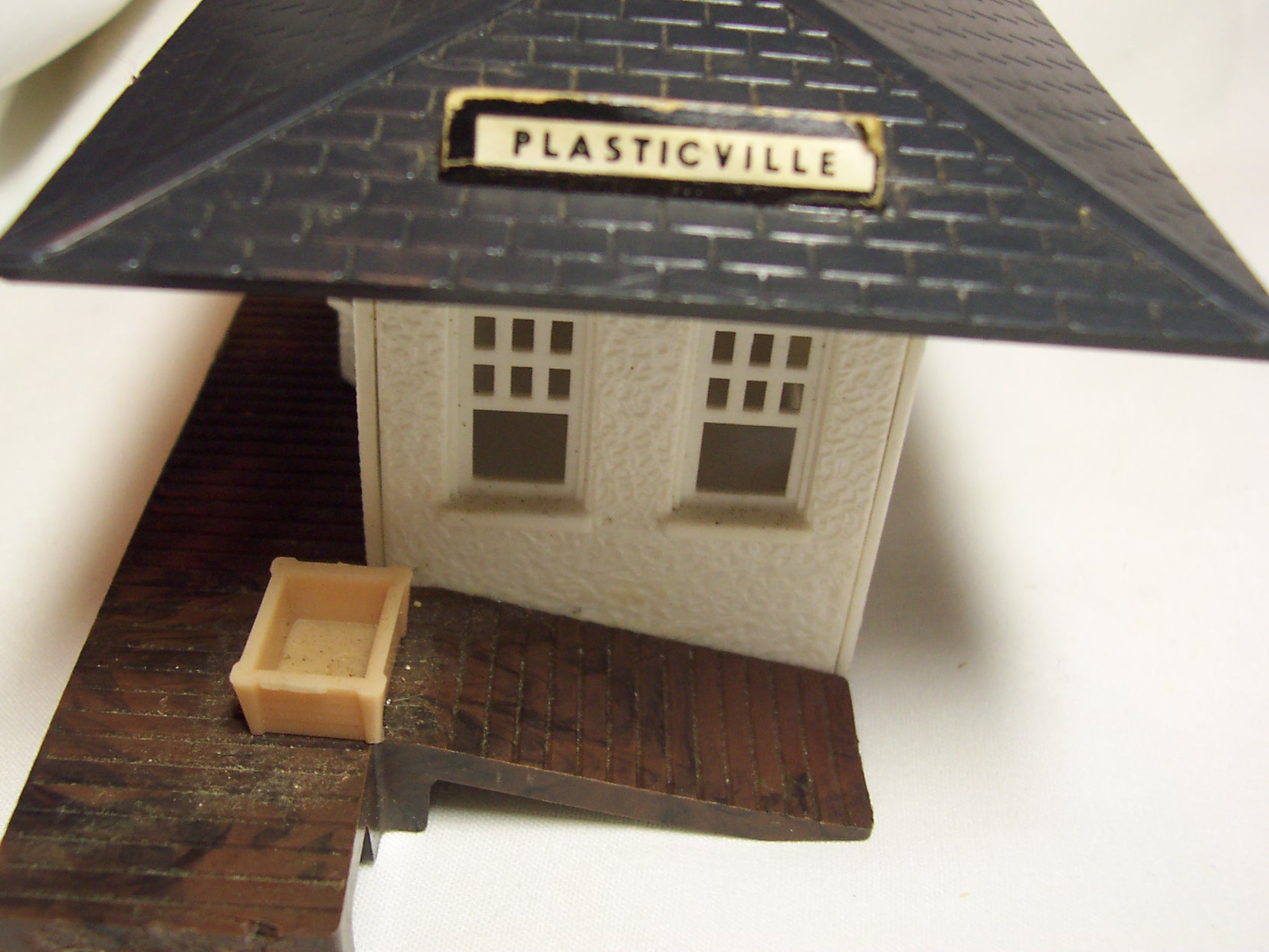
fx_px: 1356
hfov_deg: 50.1
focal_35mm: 37
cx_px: 634
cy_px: 476
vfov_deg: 38.7
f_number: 2.8
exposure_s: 1/30
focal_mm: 5.6
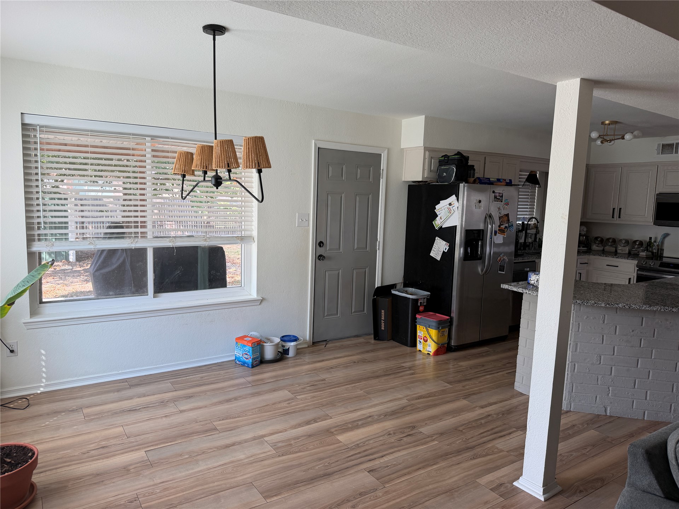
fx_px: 471
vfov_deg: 56.8
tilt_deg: -6.2
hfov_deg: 71.6
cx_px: 340
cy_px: 254
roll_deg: -1.8
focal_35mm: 24
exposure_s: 1/138
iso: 50
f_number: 1.78
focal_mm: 6.76
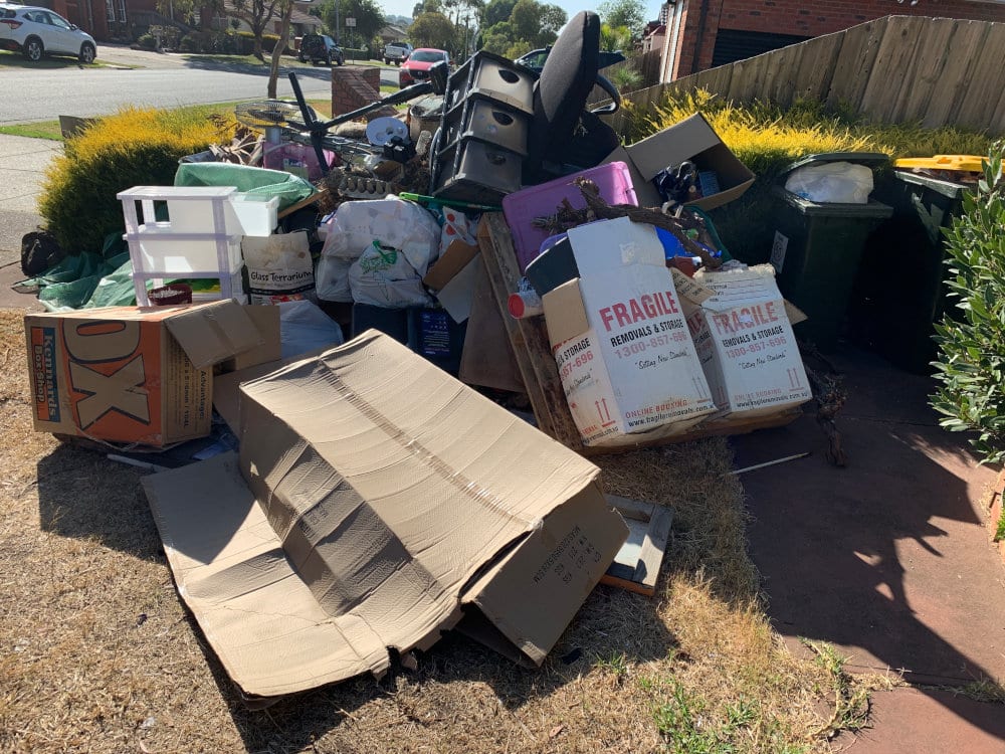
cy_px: 377
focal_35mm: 26
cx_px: 502
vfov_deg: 53.1
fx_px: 755
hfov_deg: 67.3
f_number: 1.8
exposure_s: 1/1661
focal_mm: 4.25
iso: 25
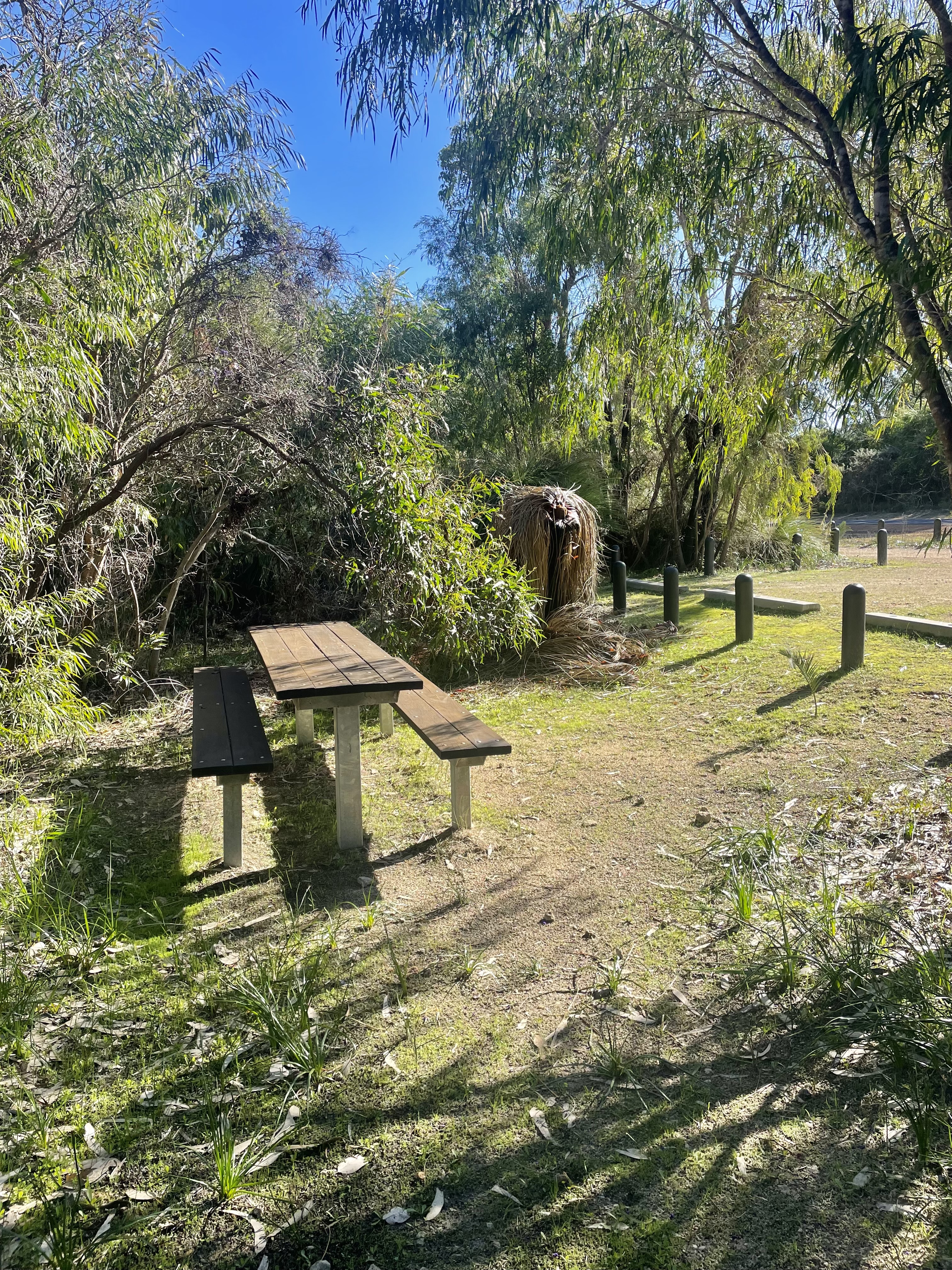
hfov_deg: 53.1
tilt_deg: -4.7
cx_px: 476
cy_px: 635
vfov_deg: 67.3
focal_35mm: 26
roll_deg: +0.4
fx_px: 953
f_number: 1.6
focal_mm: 4.2
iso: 32
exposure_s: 1/1033
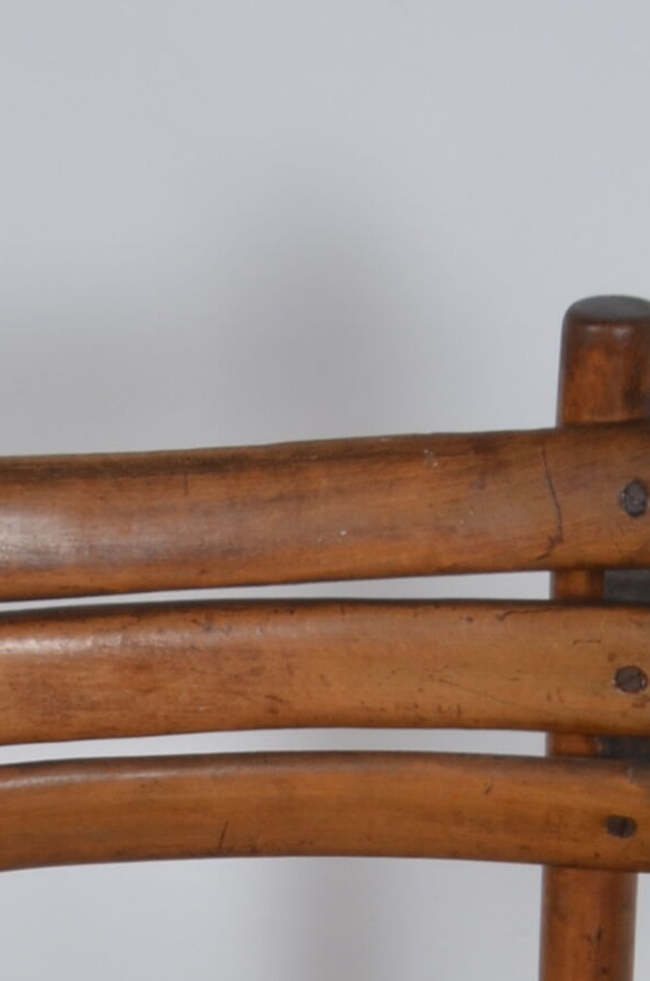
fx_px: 4105
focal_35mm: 151
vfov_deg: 12.7
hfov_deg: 9.0
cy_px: 1629
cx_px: 200
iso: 100
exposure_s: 1/125
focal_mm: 24
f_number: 14
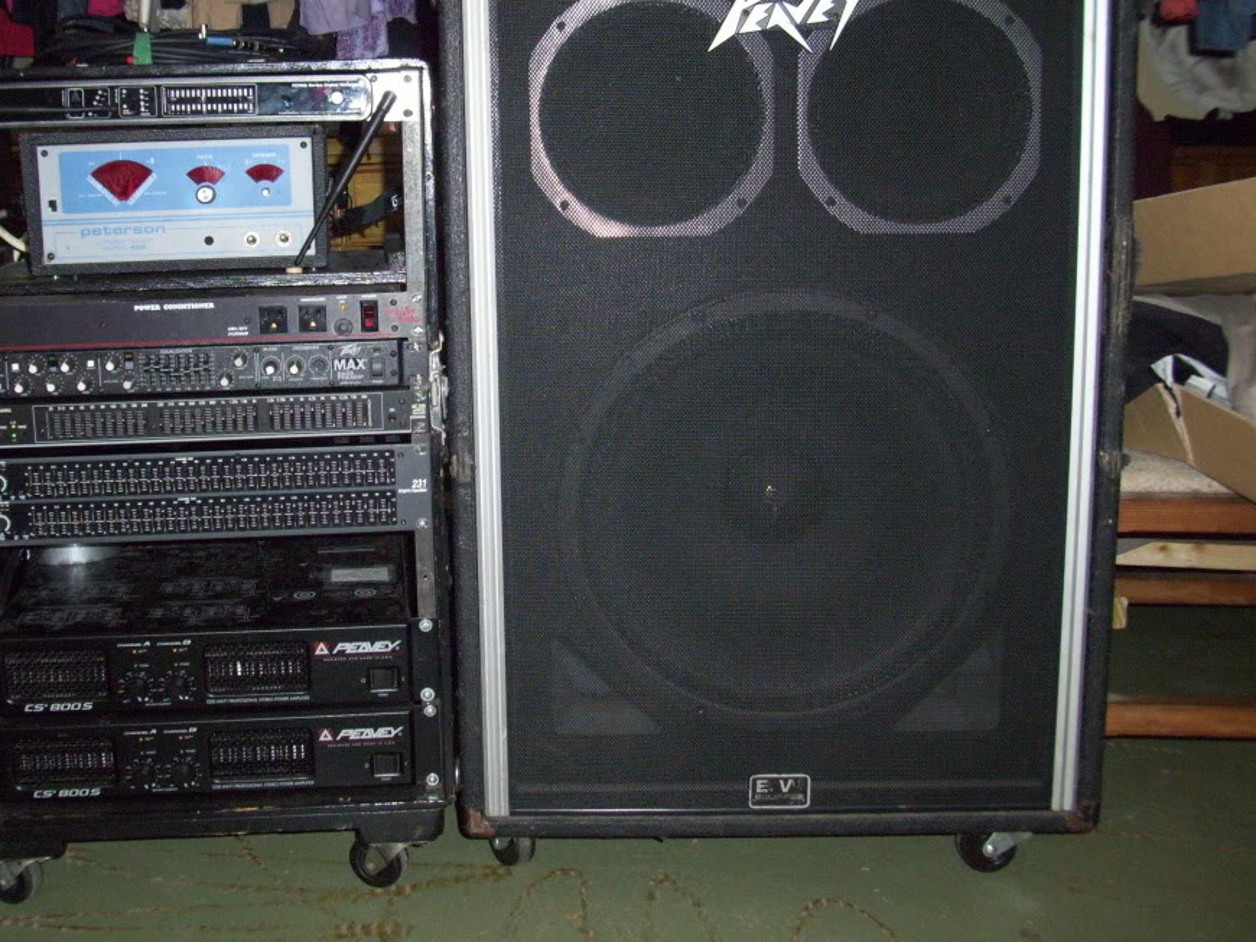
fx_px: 1452
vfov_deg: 35.9
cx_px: 524
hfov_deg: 46.6
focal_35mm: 40
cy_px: 400
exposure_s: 1/40
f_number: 2.9
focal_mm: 5.7
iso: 250
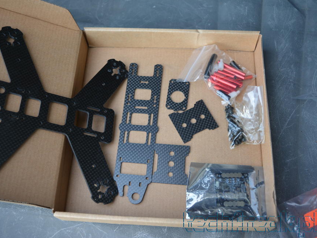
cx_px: 140
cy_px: 118
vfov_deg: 34.7
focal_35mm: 42
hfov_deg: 45.1
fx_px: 381
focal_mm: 25
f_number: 4
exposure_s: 1/60
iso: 640
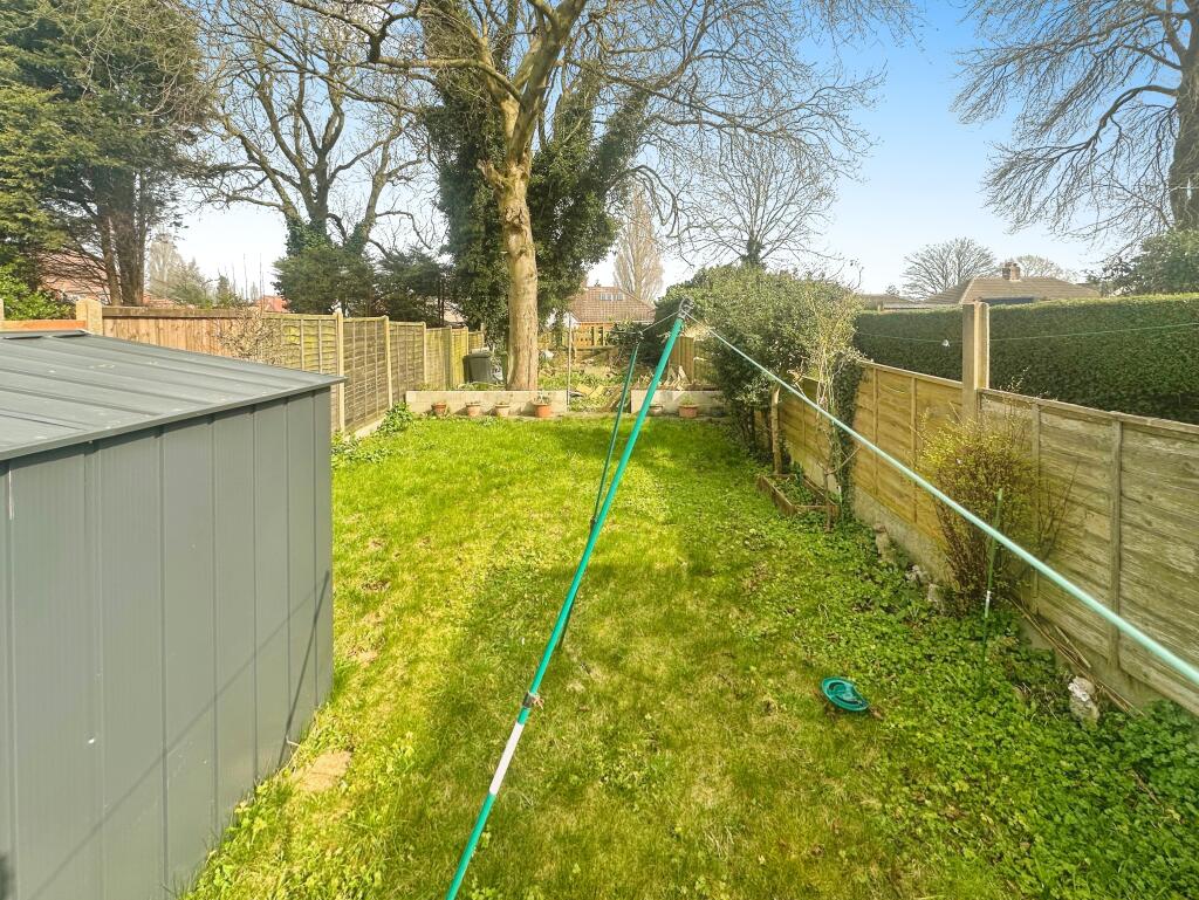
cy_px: 450
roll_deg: +0.2
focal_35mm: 14
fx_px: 485
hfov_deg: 102.0
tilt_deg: -7.1
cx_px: 600
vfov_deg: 85.7
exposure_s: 1/796
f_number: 2.2
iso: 40
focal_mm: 2.22
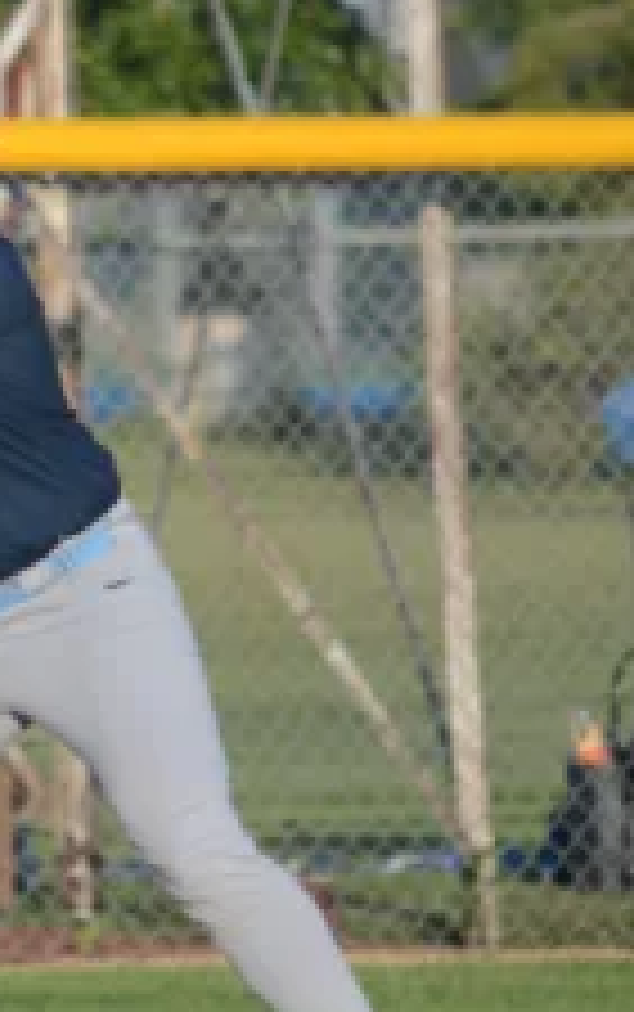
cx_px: -38
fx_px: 25358
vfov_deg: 2.3
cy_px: 414
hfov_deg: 1.4
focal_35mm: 919
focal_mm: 300
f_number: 5.6
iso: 400
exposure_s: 1/640
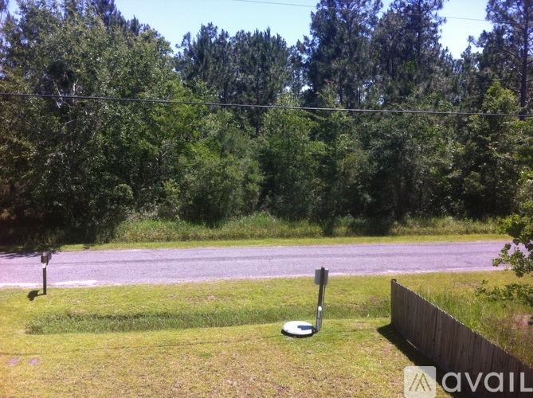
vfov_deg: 40.6
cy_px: 199
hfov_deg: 52.7
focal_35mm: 35
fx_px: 538
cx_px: 266
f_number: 2.8
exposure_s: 1/603
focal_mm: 3.85
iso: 80
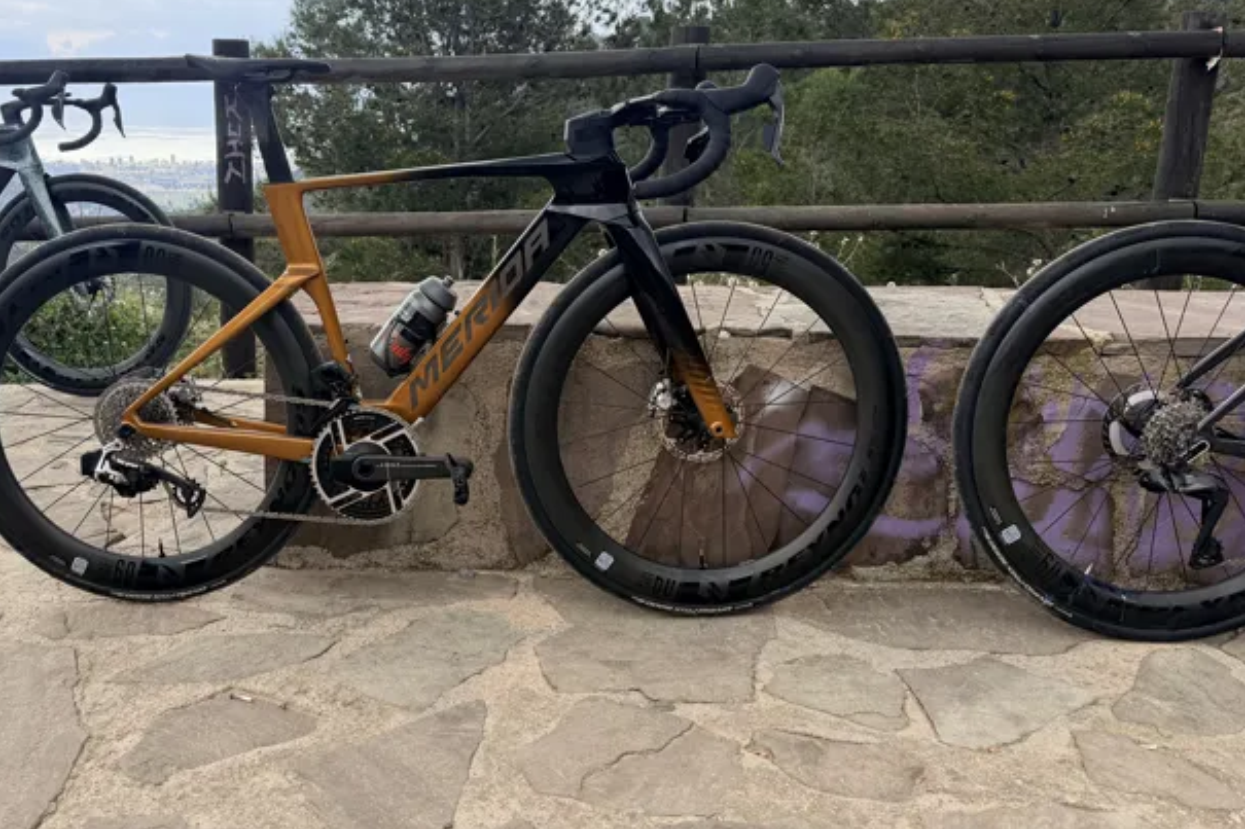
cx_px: 426
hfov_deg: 56.1
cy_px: 348
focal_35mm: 33
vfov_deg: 39.8
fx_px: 1141
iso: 100
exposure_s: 1/888
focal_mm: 6.76
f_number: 1.78
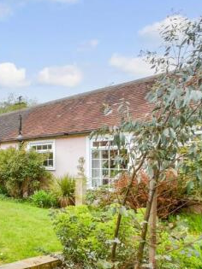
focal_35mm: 30
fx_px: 234
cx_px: -74
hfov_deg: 32.2
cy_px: 163
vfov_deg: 59.4
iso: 160
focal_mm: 10
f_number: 8
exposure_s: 1/200
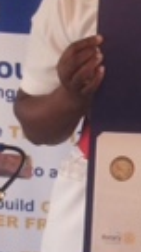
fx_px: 995
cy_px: 63
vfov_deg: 14.4
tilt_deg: -16.4
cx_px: 195
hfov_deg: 8.0
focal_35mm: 149
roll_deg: -0.8
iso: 80
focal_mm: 4.15
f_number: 2.2
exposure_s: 1/30
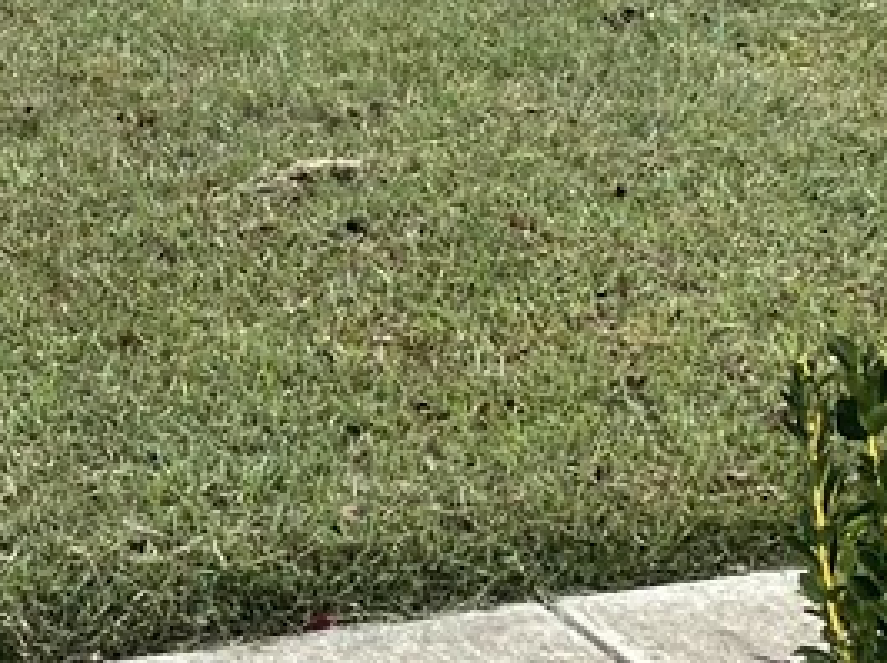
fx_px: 3610
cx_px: 137
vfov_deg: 10.0
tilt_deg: +0.2
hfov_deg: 13.9
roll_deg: +1.7
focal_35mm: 141
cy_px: -520
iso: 32
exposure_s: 1/121
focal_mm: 4.2
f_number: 1.6
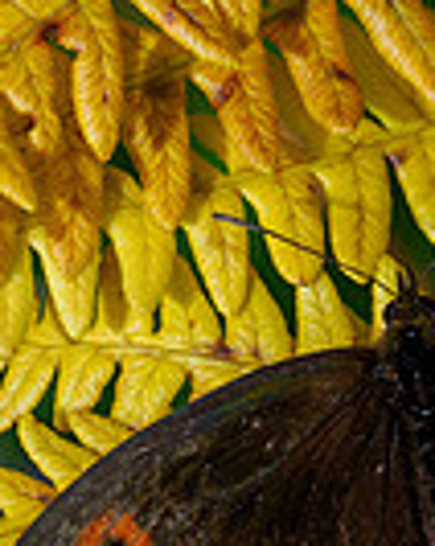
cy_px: 552
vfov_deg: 0.7
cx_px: 680
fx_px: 45567
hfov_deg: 0.5
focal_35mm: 2825
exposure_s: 1/500
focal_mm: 300
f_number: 6.3
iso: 200
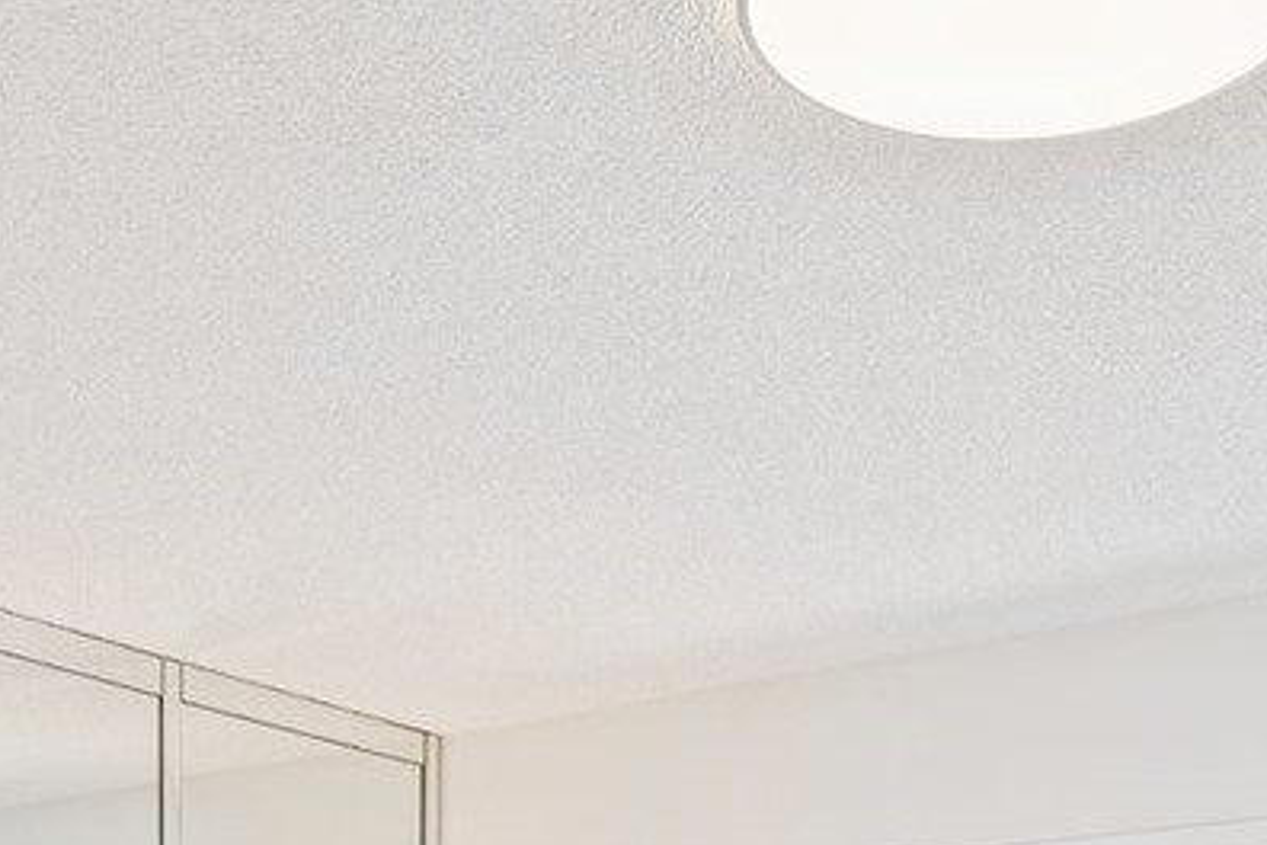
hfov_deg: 33.4
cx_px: 558
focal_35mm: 60
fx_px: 2112
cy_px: 1285
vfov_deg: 19.5
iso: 200
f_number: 8
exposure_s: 1/13
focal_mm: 14
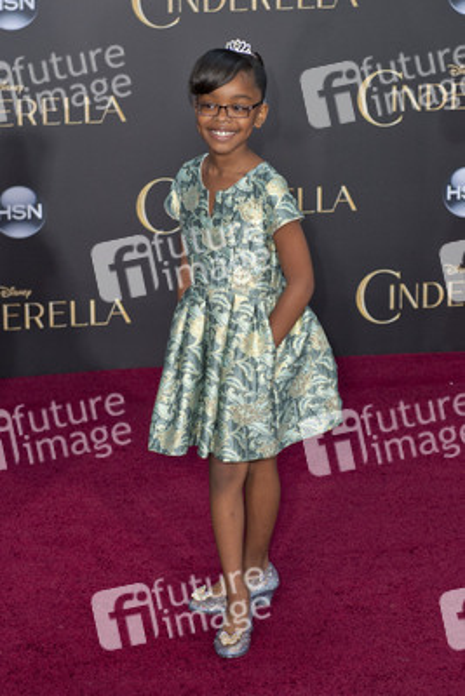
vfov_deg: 28.8
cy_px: 348
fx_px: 1355
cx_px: 232
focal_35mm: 70
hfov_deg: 19.5
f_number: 4
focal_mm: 70
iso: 400
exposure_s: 1/400
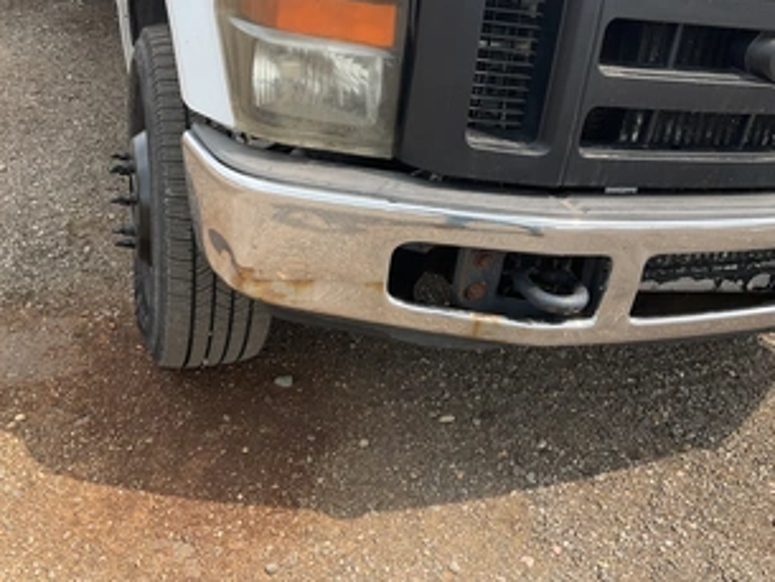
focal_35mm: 38
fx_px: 851
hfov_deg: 48.9
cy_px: 236
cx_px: 435
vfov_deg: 37.6
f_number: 1.8
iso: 25
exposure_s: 1/540
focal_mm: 3
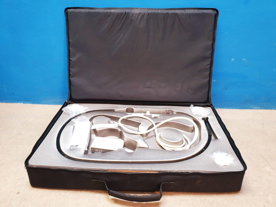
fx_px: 207
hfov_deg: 67.3
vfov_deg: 53.1
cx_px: 138
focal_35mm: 26
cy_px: 104
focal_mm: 4.3
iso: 320
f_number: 2.4
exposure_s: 1/33
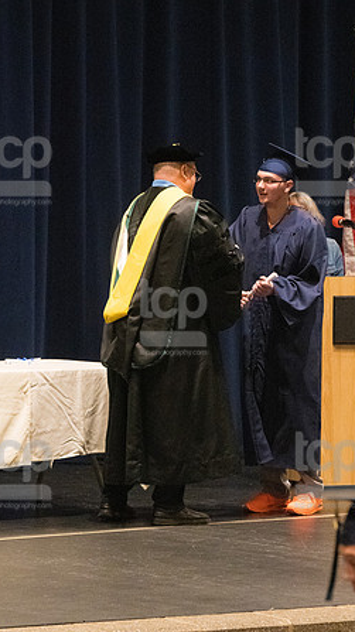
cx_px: 173
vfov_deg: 10.1
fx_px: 3569
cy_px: 317
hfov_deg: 5.7
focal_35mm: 213
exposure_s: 1/250
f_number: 4.5
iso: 8000
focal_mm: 135
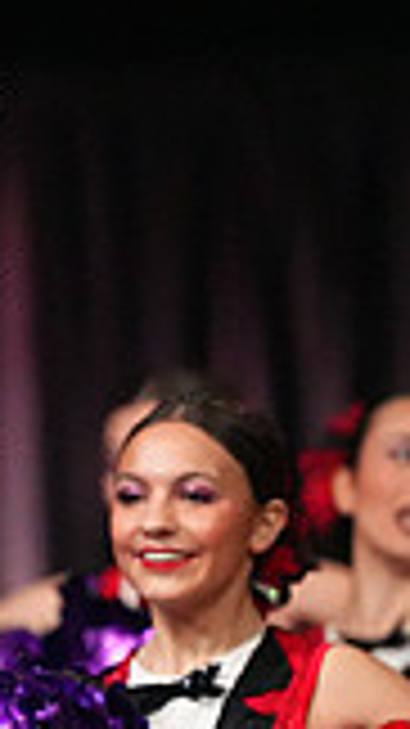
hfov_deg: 1.1
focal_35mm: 1123
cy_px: 754
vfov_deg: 1.9
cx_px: -653
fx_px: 21727
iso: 16000
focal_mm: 300
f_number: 3.5
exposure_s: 1/1250
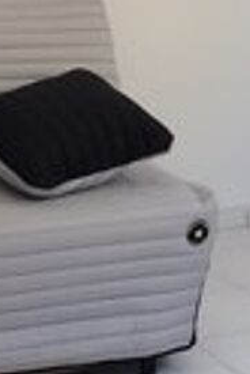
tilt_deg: -9.5
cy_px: 52
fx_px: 1517
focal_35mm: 146
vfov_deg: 13.9
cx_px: 334
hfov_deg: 9.2
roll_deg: -3.4
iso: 50
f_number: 2.2
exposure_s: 1/100
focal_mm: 4.15
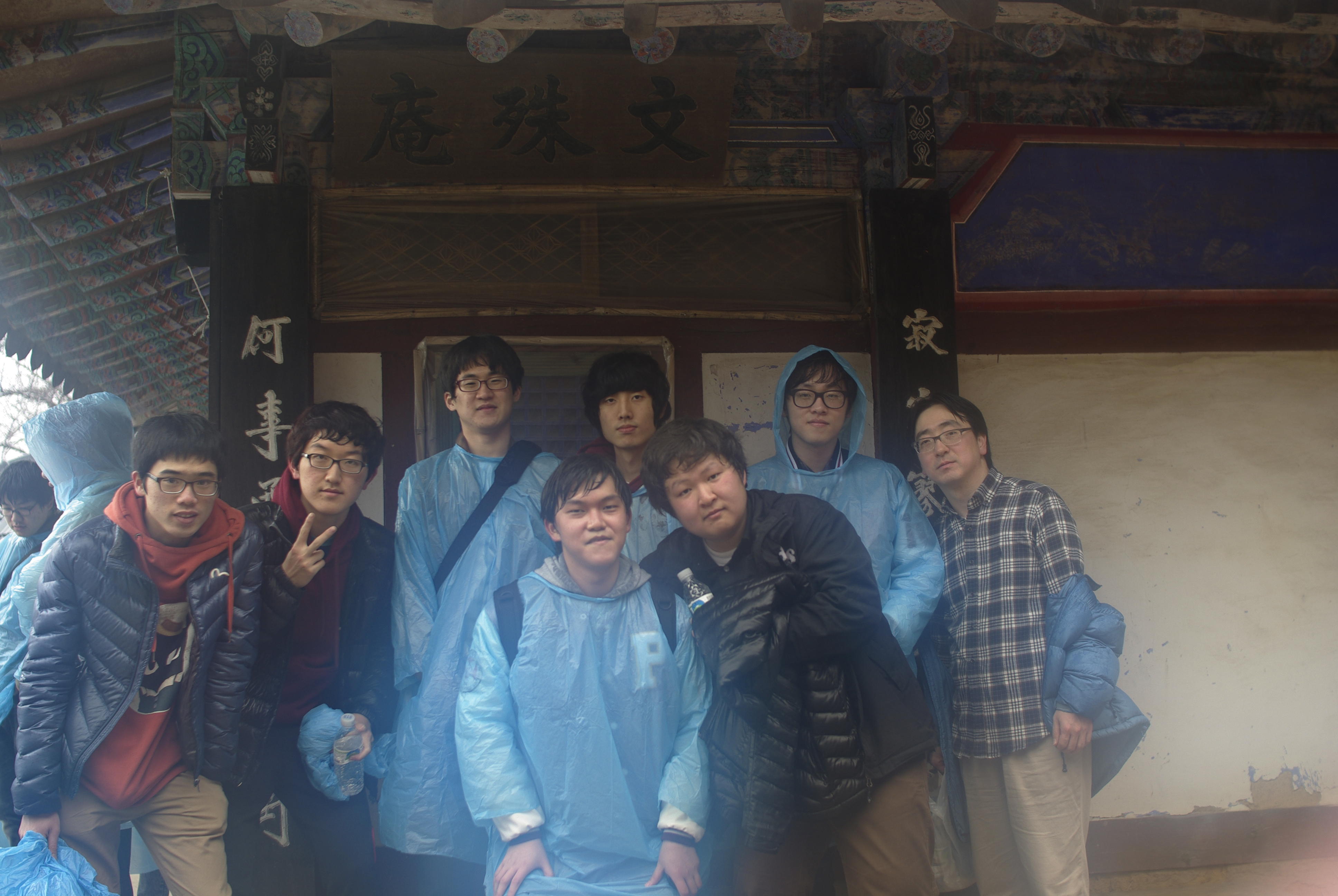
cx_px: 669
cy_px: 448
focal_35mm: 45
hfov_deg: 43.6
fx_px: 1674
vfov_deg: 29.9
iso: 100
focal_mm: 30
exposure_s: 1/90
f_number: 2.8
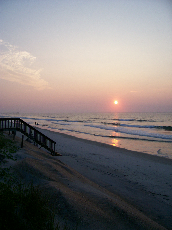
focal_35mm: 34
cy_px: 115
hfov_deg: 41.8
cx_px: 86
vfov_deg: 54.0
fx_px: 225
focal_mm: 5.6
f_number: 2.7
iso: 80
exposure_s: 1/561
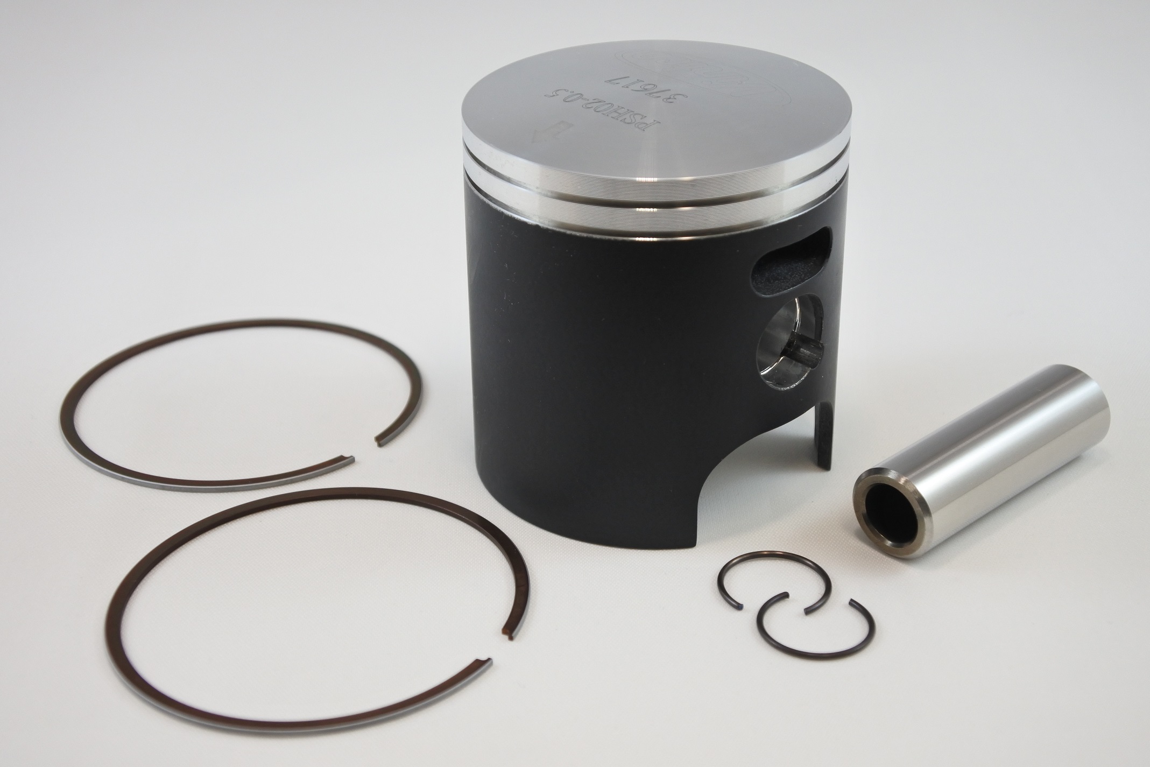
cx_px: 575
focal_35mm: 57
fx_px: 1821
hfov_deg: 35.1
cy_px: 384
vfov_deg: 23.8
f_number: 4.8
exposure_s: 1/125
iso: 450
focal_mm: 21.4
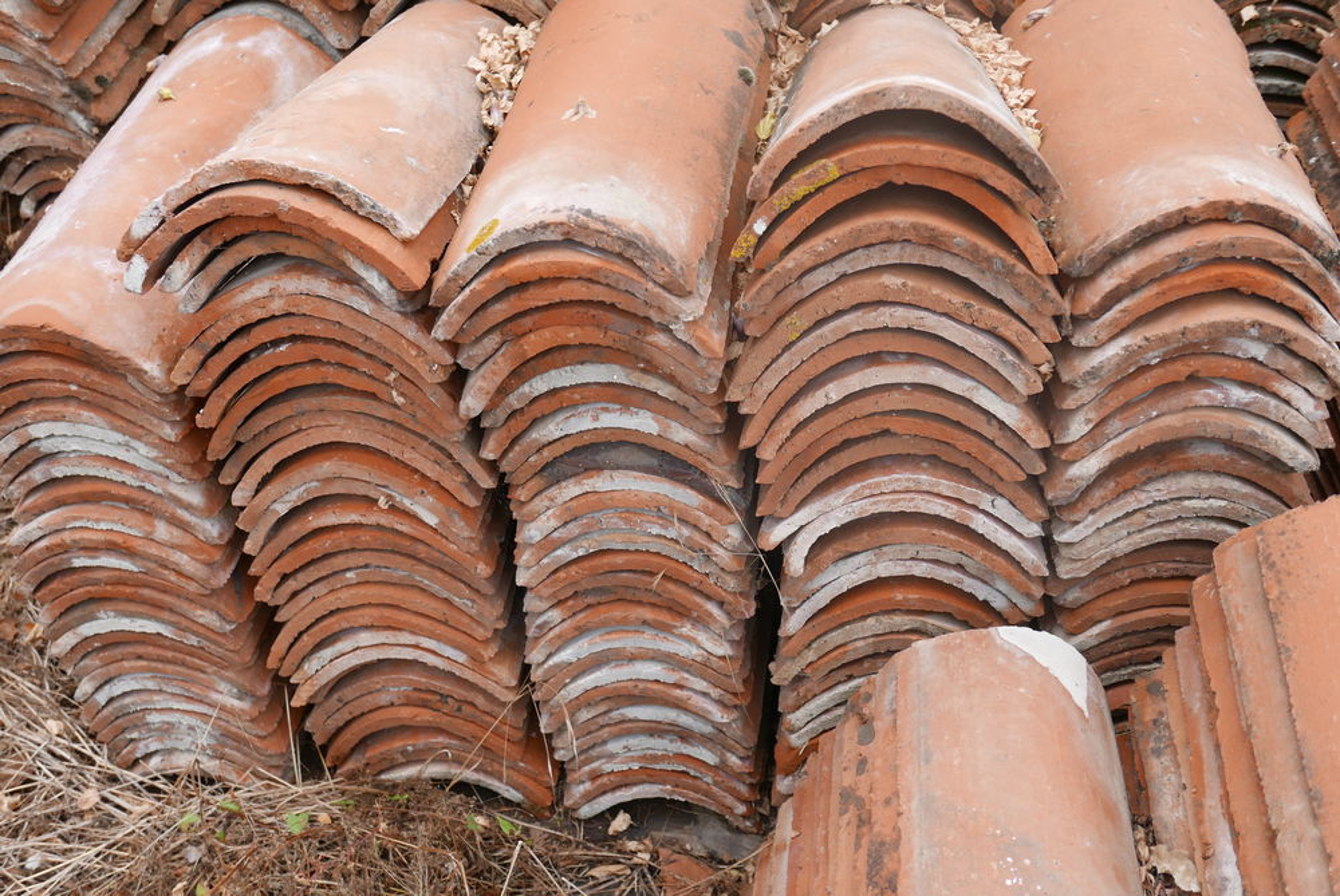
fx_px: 1304
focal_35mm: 35
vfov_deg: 37.9
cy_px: 448
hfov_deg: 54.4
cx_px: 670
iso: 200
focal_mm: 15.9
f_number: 2.8
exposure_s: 1/250
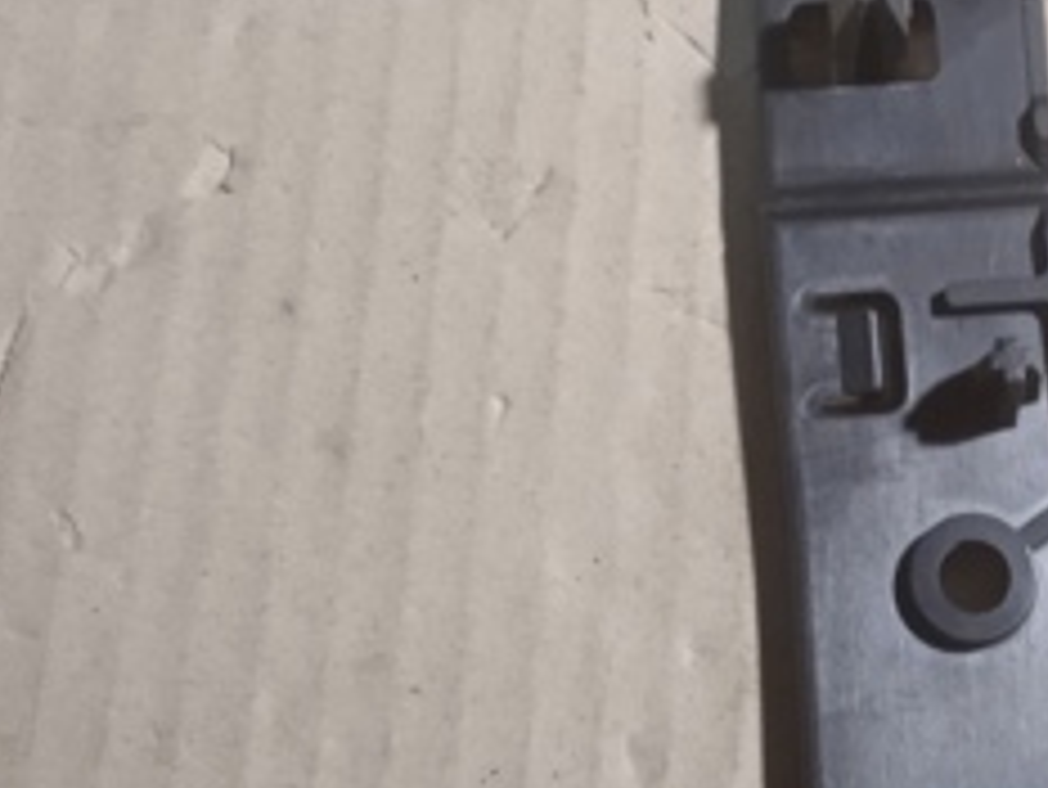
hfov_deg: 24.6
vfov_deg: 18.9
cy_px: 108
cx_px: 945
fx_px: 2332
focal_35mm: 77
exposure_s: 1/25
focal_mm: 3.43
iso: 478
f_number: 2.2
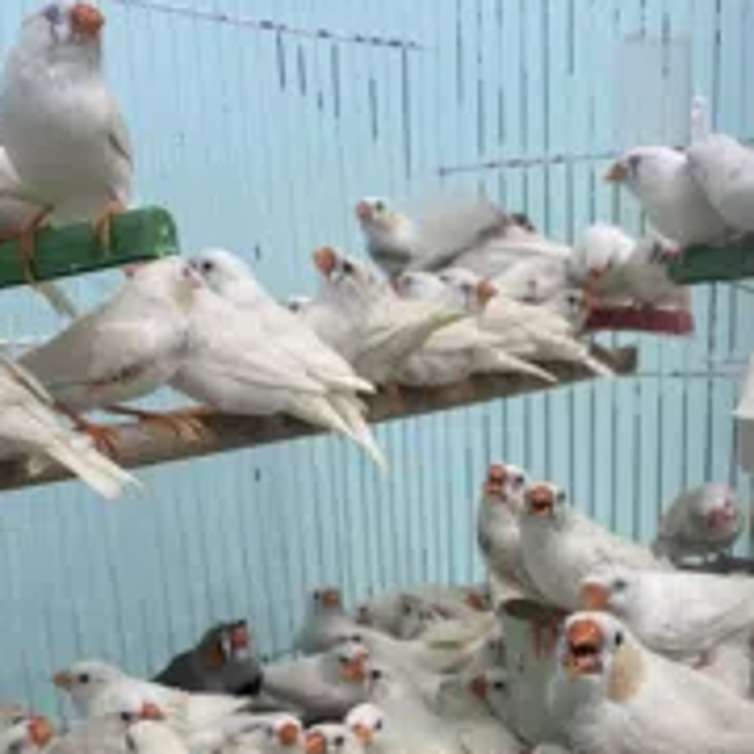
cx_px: 415
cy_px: 649
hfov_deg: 33.4
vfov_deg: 32.1
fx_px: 1257
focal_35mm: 51
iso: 320
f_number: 1.8
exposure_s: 1/50
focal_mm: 4.25
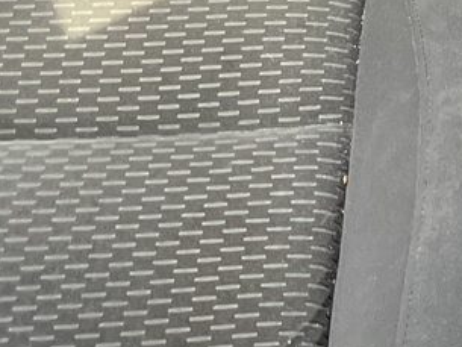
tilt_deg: -30.8
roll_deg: -2.0
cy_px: -377
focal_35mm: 132
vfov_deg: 10.3
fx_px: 1762
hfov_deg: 14.0
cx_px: 700
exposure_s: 1/121
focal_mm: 3.99
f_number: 1.8
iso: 80
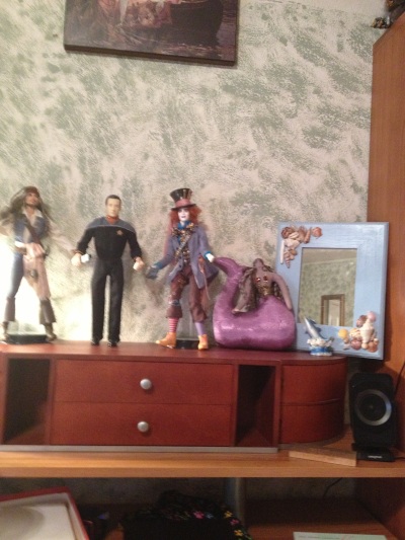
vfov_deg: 52.6
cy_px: 270
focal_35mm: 35
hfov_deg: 40.7
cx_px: 202
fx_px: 546
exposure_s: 1/15
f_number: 2.4
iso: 500
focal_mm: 4.28
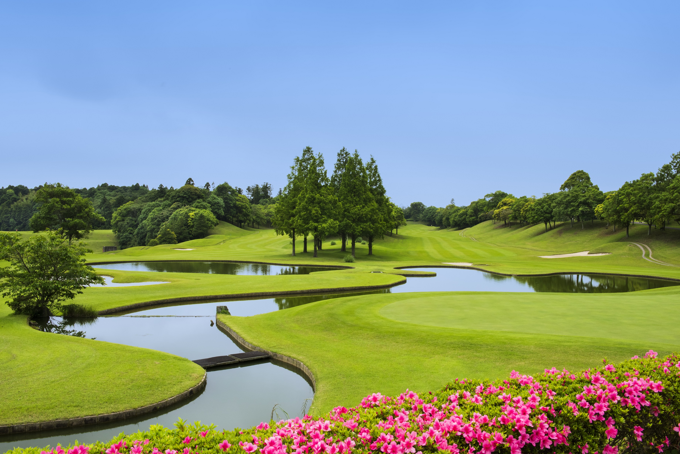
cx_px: 340
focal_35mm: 32
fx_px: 605
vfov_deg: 41.1
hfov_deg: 58.7
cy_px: 227
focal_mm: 32
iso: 400
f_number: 22
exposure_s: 1/80
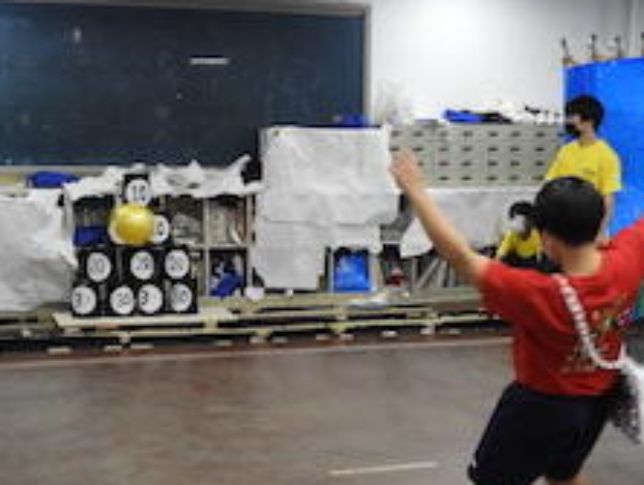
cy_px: 398
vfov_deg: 23.0
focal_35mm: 63
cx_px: 386
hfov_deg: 30.6
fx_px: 1173
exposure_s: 1/25
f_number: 3.8
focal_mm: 6.3
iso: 400
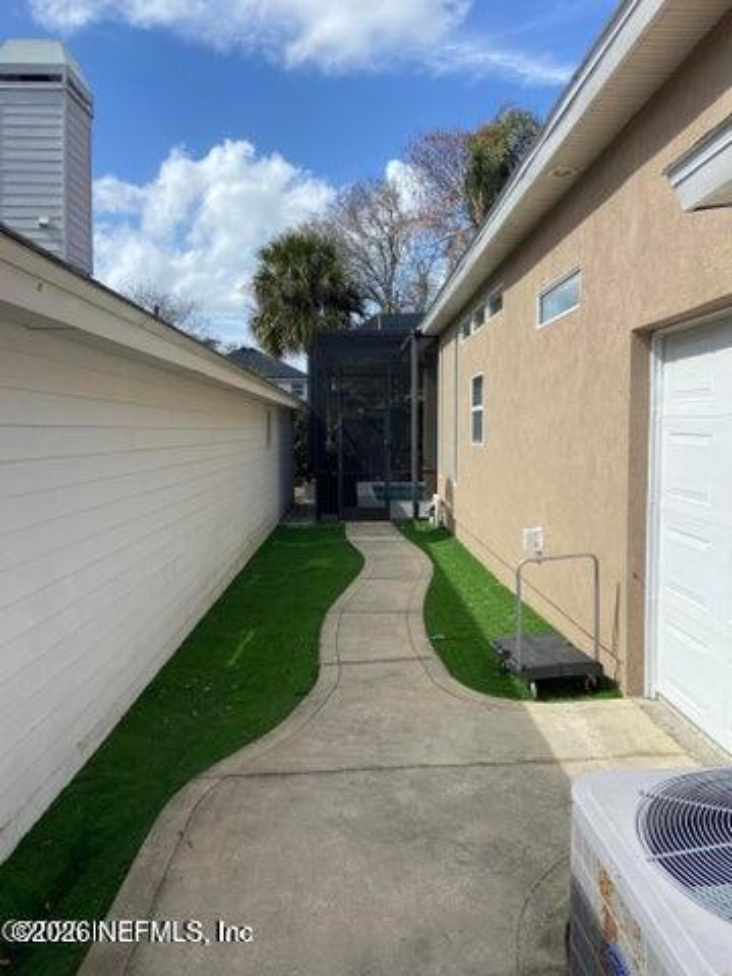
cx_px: 366
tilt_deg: -3.8
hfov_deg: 53.1
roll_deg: +0.2
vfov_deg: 67.3
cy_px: 488
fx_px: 733
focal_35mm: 26
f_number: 1.8
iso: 32
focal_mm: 4.25
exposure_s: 1/2967
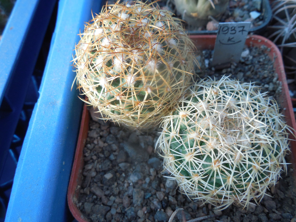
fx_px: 265
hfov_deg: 58.4
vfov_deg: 45.4
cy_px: 111
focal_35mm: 31
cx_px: 148
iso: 125
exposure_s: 1/100
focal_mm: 5.6
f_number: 3.6
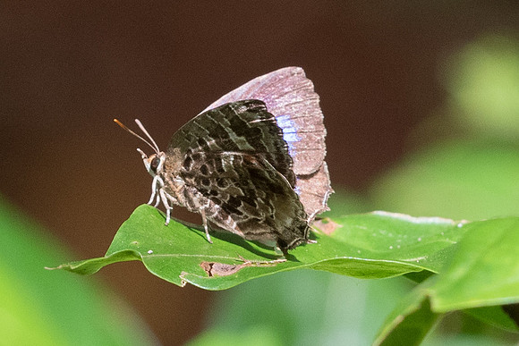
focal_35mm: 1146
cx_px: 280
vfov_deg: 1.2
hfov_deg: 1.8
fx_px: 16527
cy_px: 206
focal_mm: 150
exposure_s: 1/640
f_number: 7.1
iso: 800
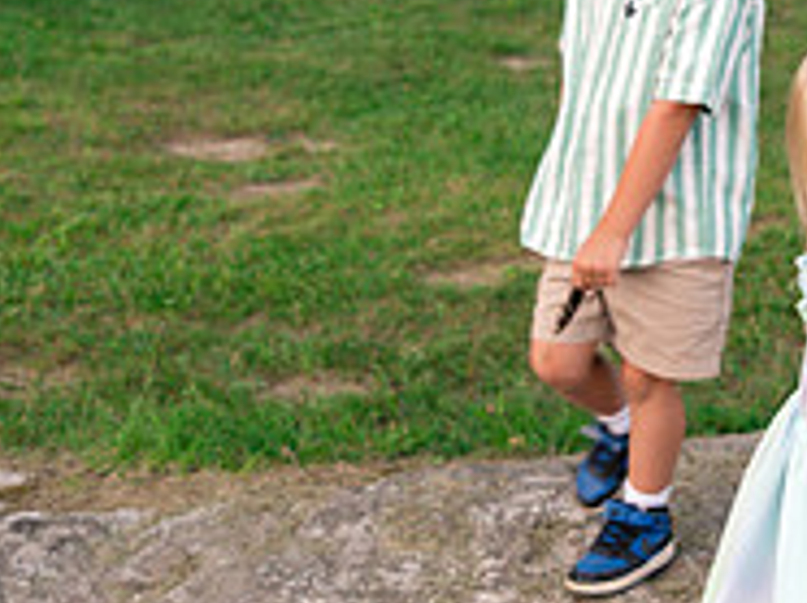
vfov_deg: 20.3
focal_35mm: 72
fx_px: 1676
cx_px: 794
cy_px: 215
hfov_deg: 25.8
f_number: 3.5
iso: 500
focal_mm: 24
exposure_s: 1/250
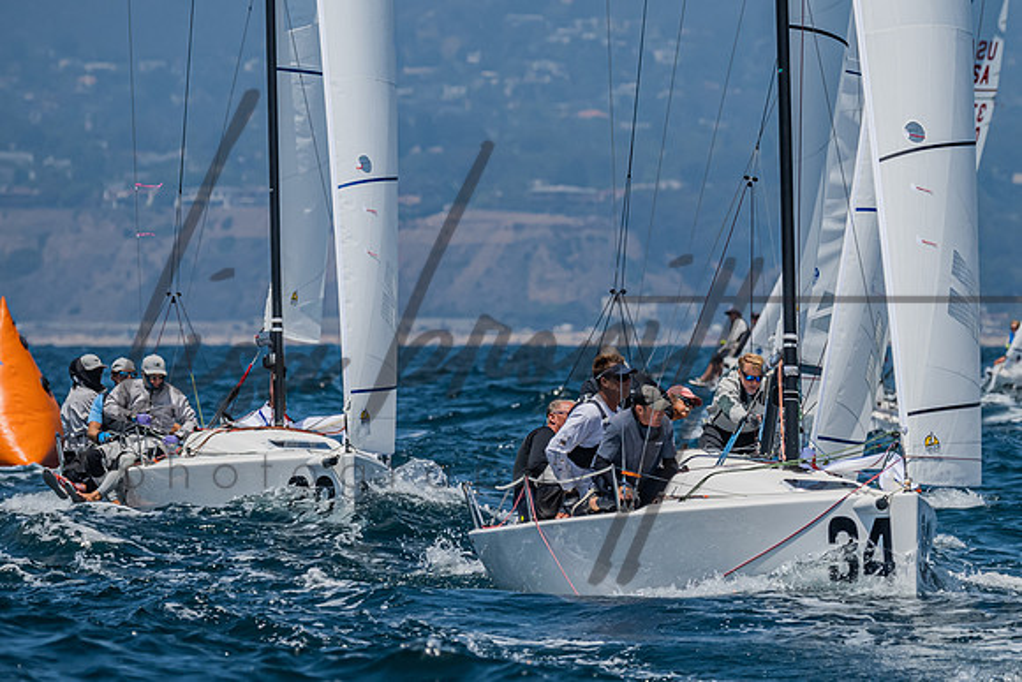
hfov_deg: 3.7
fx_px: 15670
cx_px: 864
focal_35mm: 552
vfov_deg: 2.5
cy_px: 402
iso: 400
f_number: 6.3
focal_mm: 280
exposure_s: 1/2500
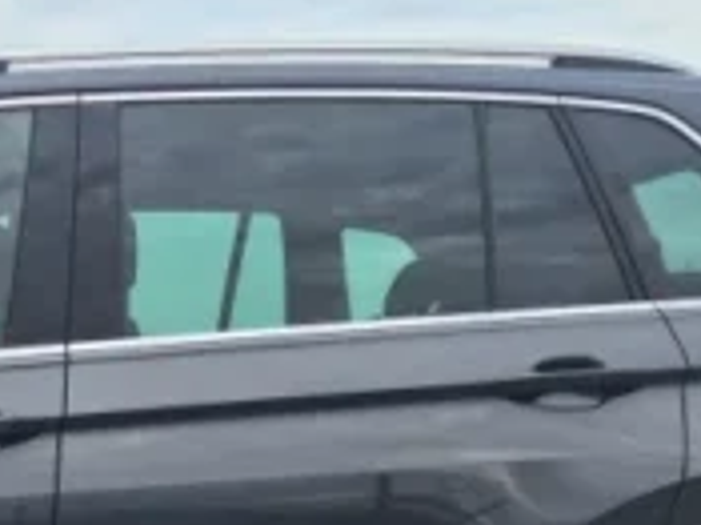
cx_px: -212
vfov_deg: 14.1
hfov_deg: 18.1
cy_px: 653
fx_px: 2044
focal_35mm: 101
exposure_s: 1/728
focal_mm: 5.4
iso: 25
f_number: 1.8
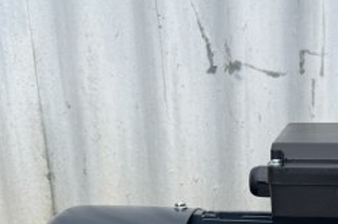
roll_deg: -1.7
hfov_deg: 29.6
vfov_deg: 19.5
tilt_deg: -18.7
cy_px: 294
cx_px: 330
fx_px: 600
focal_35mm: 64
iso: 80
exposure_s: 1/1285
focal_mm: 6.76
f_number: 1.78
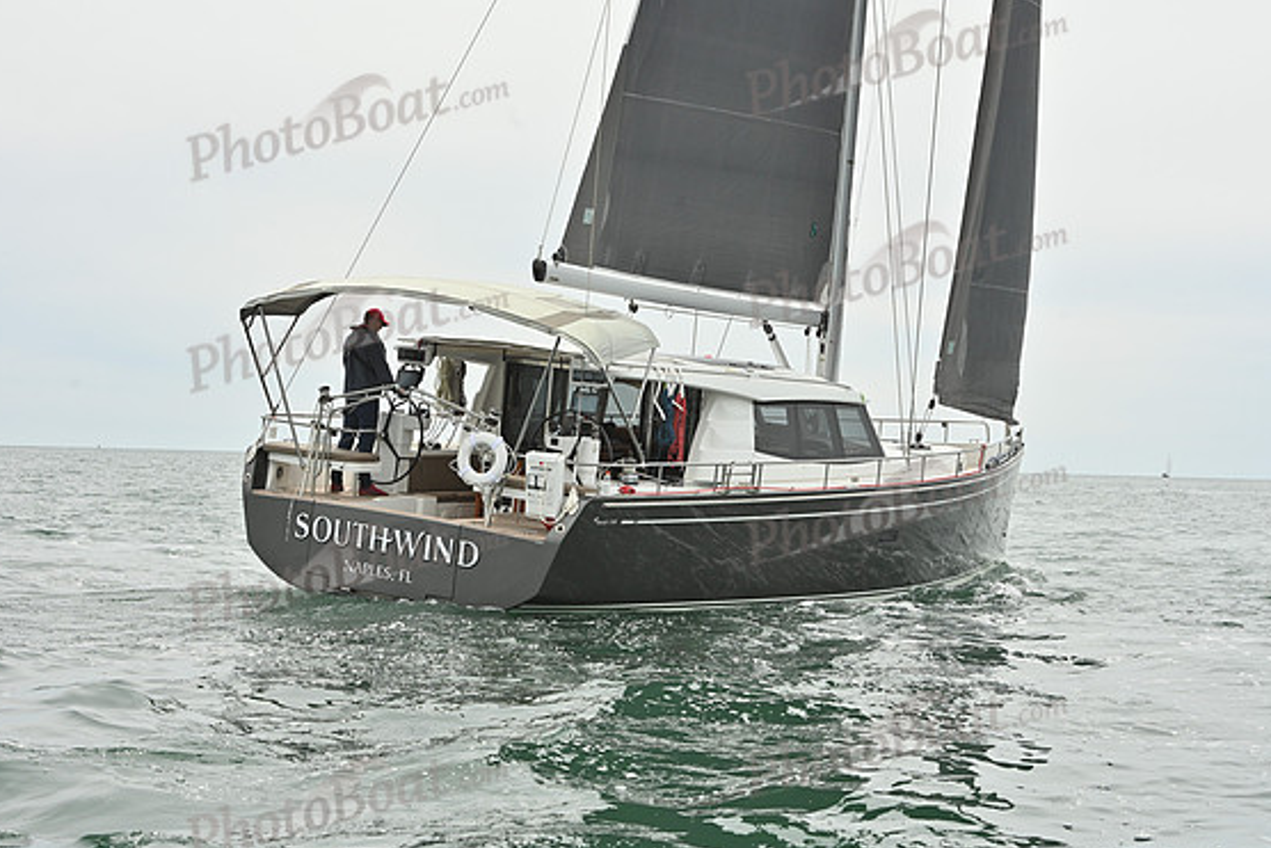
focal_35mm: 73
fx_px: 2578
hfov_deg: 27.7
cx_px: 629
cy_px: 419
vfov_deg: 18.7
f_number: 10
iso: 320
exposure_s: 1/800
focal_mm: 70
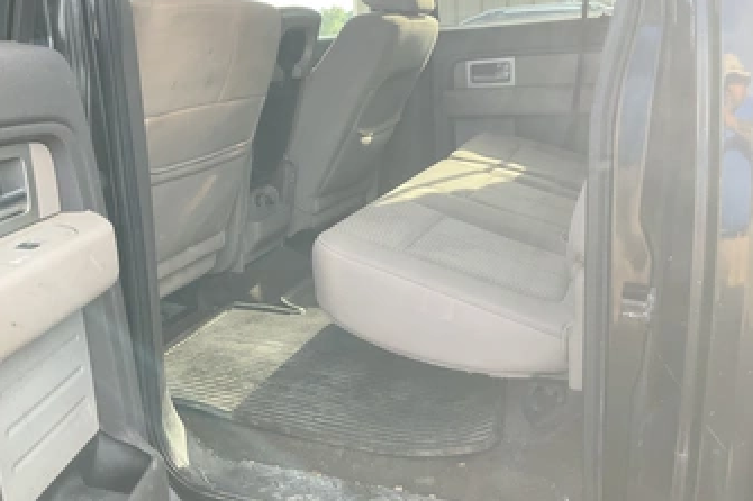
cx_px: 339
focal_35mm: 36
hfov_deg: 53.1
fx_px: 753
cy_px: 175
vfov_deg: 36.5
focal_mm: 3
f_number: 1.8
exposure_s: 1/137
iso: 16
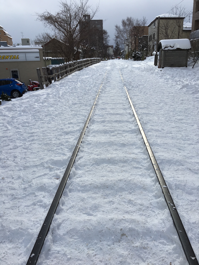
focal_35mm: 29
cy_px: 132
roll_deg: +2.0
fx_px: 222
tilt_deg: -17.8
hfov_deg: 48.2
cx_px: 100
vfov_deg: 61.7
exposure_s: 1/2137
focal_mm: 4.15
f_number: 2.2
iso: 25
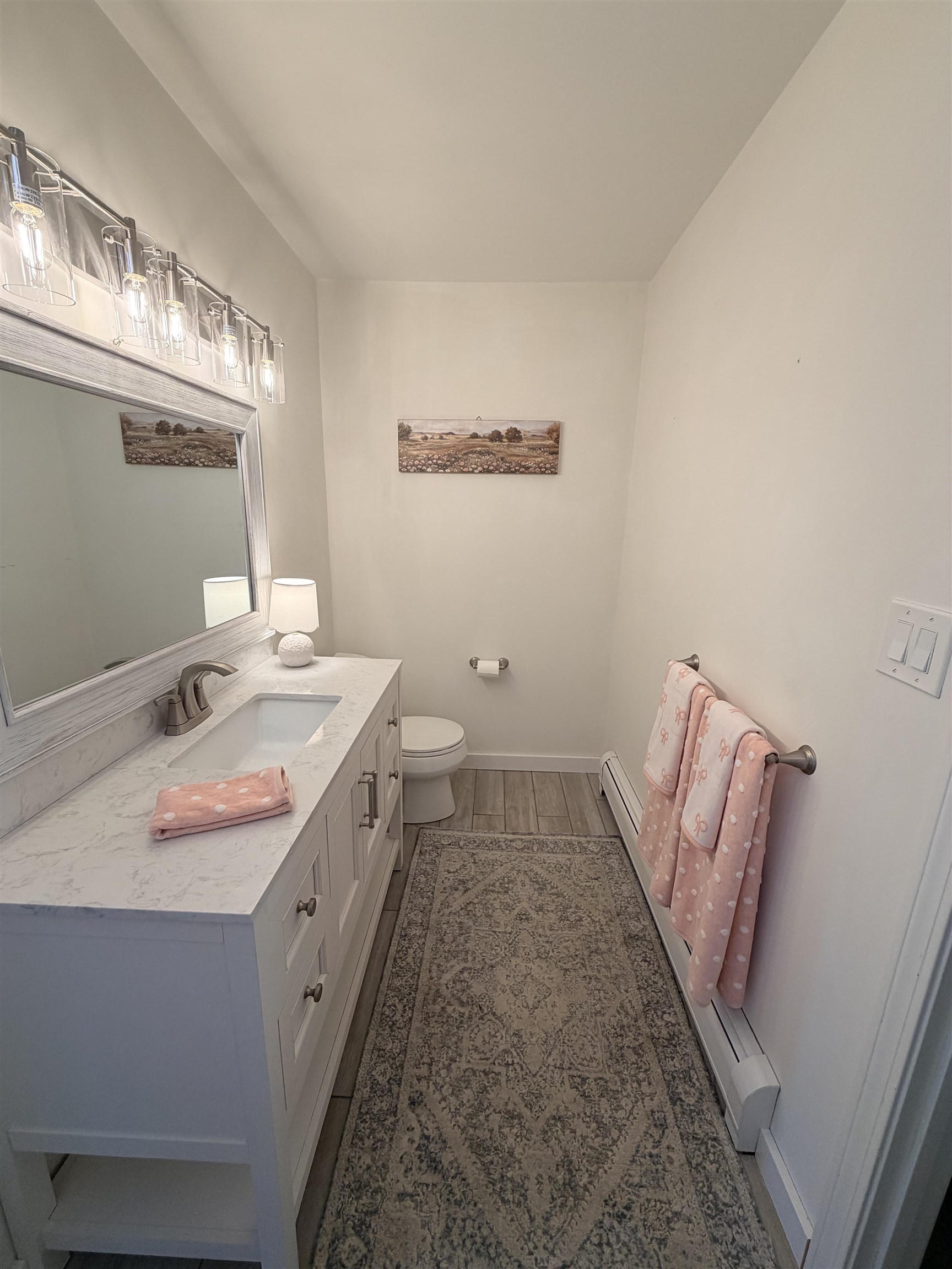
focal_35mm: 14
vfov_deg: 102.1
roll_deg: -1.8
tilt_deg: -13.9
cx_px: 476
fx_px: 513
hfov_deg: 85.7
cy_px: 634
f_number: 2.2
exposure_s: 1/120
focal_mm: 2.22
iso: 125
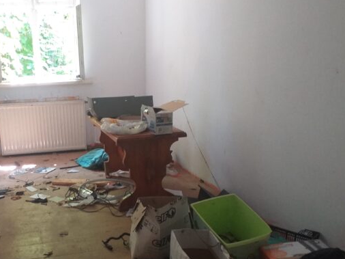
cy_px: 156
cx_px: 101
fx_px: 408
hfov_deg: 44.7
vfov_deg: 35.0
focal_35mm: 41
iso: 160
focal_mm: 3.6
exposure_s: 1/50
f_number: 1.9
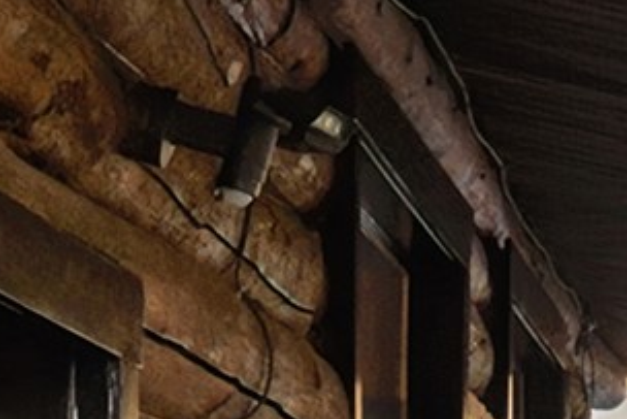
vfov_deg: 6.5
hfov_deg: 9.6
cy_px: 700
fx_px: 3607
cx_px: 953
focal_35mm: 207
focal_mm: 19.1
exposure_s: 1/50
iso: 200
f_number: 8
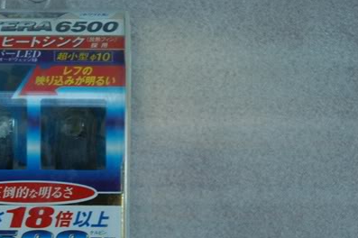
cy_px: 164
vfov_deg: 6.9
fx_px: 1977
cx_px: 29
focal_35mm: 199
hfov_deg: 10.3
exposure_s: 1/40
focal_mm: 70
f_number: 7.1
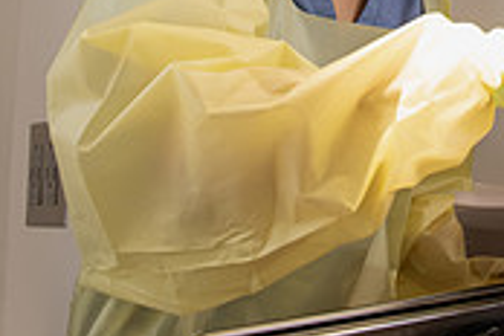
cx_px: 602
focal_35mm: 80
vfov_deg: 15.6
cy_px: -175
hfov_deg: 23.3
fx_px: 1120
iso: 400
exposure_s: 1/200
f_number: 4
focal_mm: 24
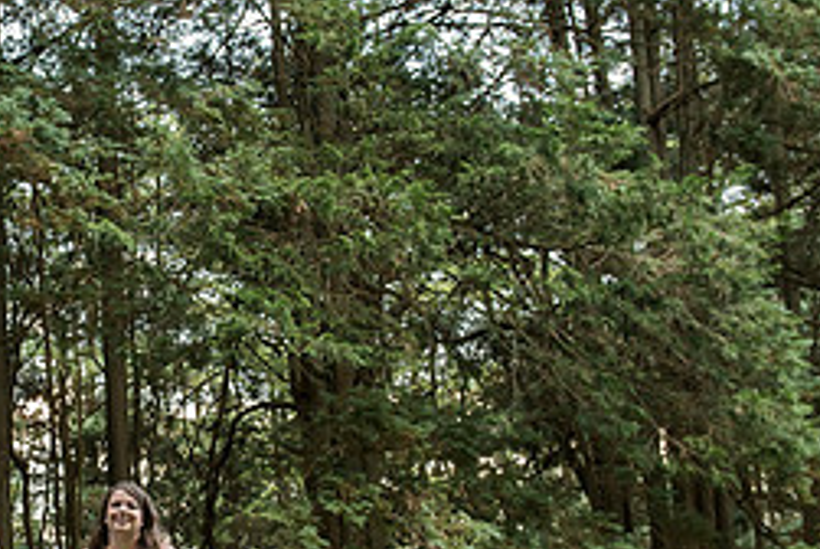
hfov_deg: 27.8
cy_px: 381
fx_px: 1596
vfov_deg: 19.4
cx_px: 94
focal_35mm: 70
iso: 1000
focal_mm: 29
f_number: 3.5
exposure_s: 1/160
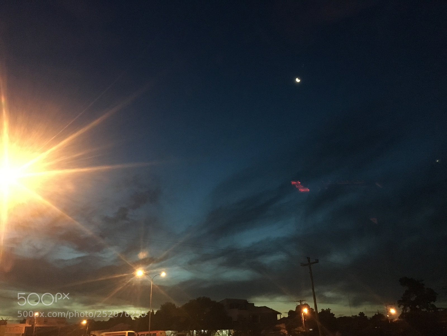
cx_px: 224
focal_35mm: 29
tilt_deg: +24.0
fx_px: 374
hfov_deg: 61.7
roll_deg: +1.2
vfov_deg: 48.2
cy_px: 168
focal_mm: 4.15
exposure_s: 1/17
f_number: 2.2
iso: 640
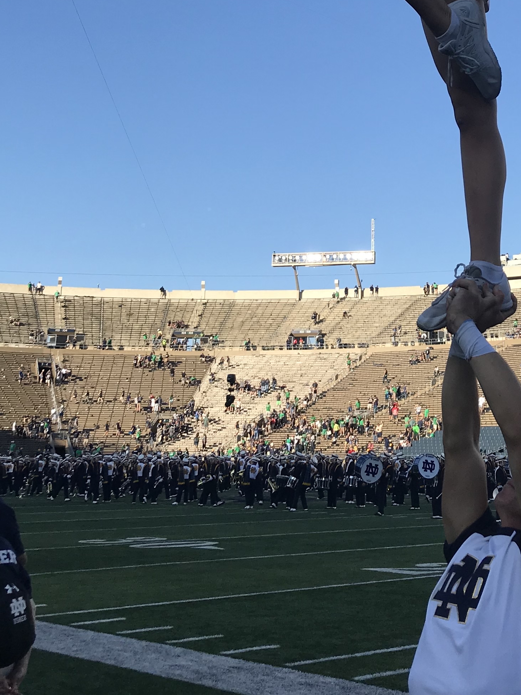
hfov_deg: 24.8
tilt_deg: +15.0
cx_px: 419
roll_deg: -1.3
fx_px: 1164
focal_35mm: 58
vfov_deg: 32.5
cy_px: 161
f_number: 1.8
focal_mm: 3.99
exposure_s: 1/1880
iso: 20
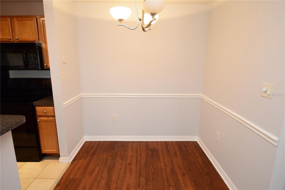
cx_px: 142
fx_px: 142
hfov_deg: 90.1
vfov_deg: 67.3
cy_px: 95
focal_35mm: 18
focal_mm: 12
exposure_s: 1/60
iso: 1600
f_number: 4.5
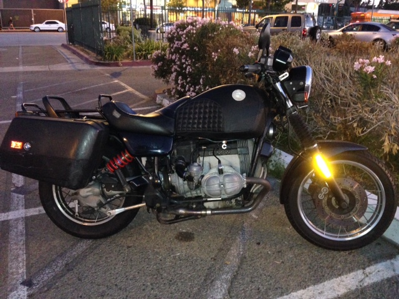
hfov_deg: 55.4
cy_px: 150
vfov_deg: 42.9
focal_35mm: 33
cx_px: 200
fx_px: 380
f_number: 2.4
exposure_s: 1/16
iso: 500
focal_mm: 4.12
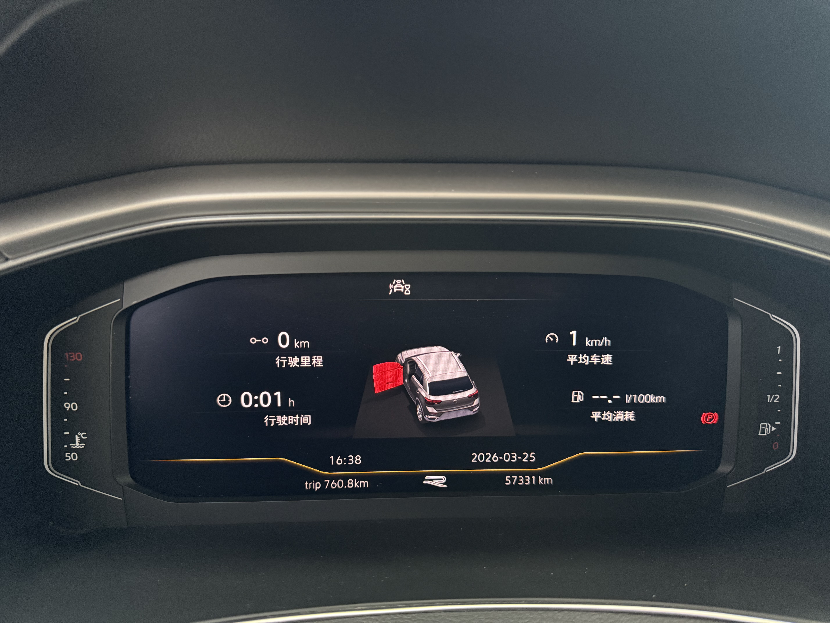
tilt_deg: -17.5
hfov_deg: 71.6
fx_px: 575
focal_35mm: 24
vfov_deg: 56.8
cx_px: 415
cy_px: 312
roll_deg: -1.7
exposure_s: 1/28
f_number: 1.78
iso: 1000
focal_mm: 6.76
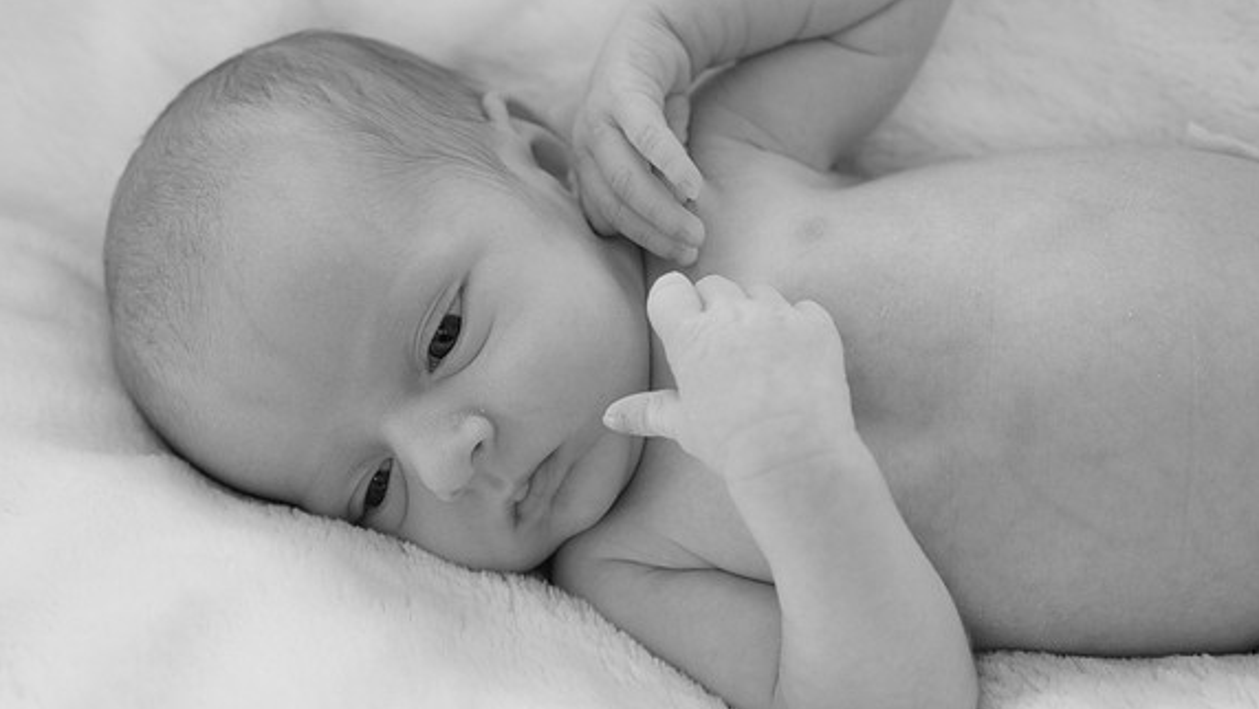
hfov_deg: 33.8
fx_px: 2070
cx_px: 661
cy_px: 360
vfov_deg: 19.4
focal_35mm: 62
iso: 800
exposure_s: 1/300
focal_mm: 37.6
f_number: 2.8
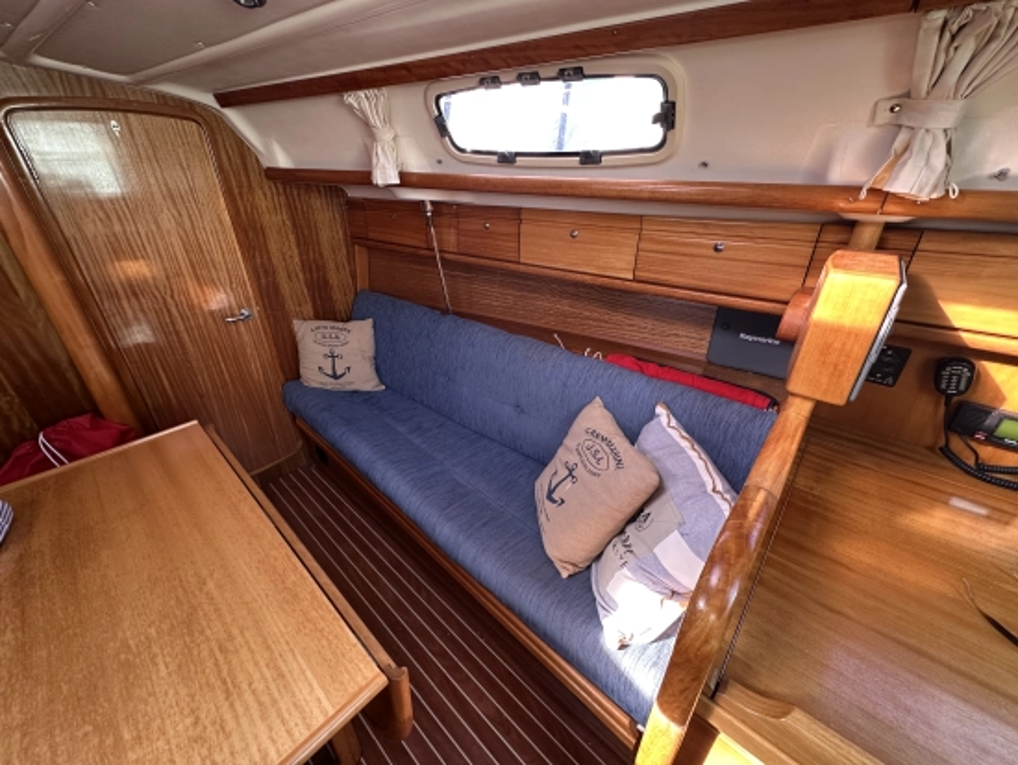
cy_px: 382
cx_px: 509
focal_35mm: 14
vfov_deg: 85.7
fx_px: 412
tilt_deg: -27.4
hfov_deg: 102.0
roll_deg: +1.6
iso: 200
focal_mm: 2.22
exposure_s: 1/99
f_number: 2.2
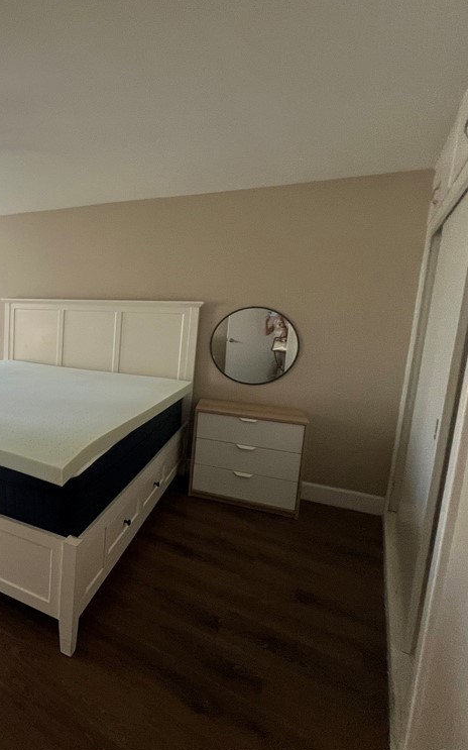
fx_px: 388
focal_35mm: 19
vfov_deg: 88.0
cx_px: 24
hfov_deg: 52.4
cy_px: 367
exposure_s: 1/99
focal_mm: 1.57
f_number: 1.8
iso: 125
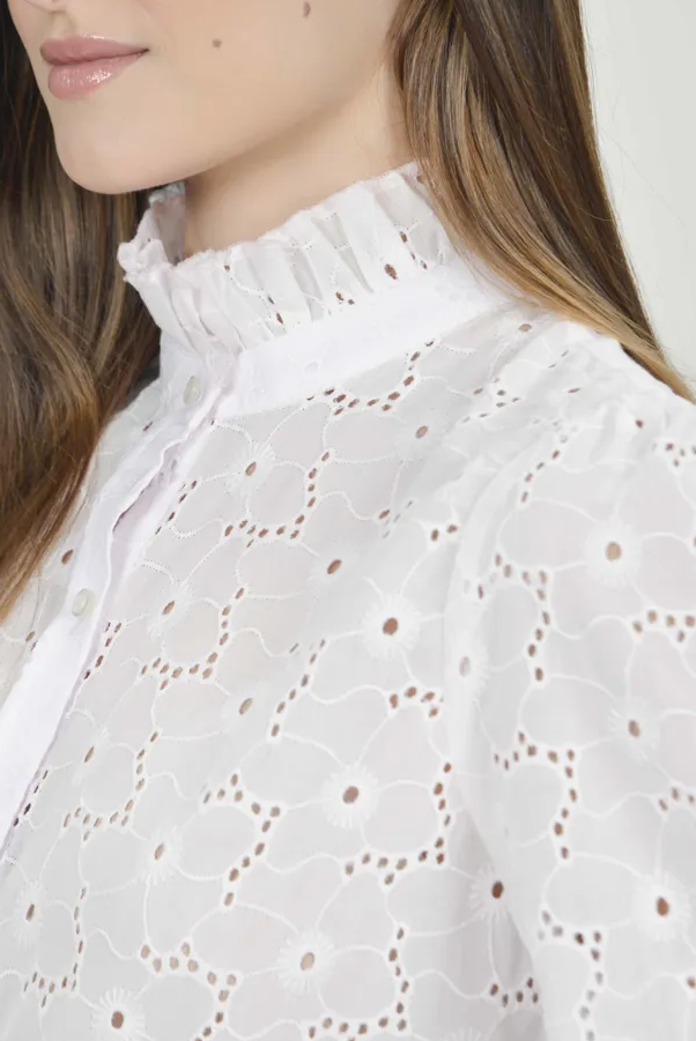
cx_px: 288
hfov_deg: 10.3
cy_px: 456
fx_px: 3851
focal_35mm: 133
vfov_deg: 15.4
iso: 200
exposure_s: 1/125
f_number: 10
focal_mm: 100
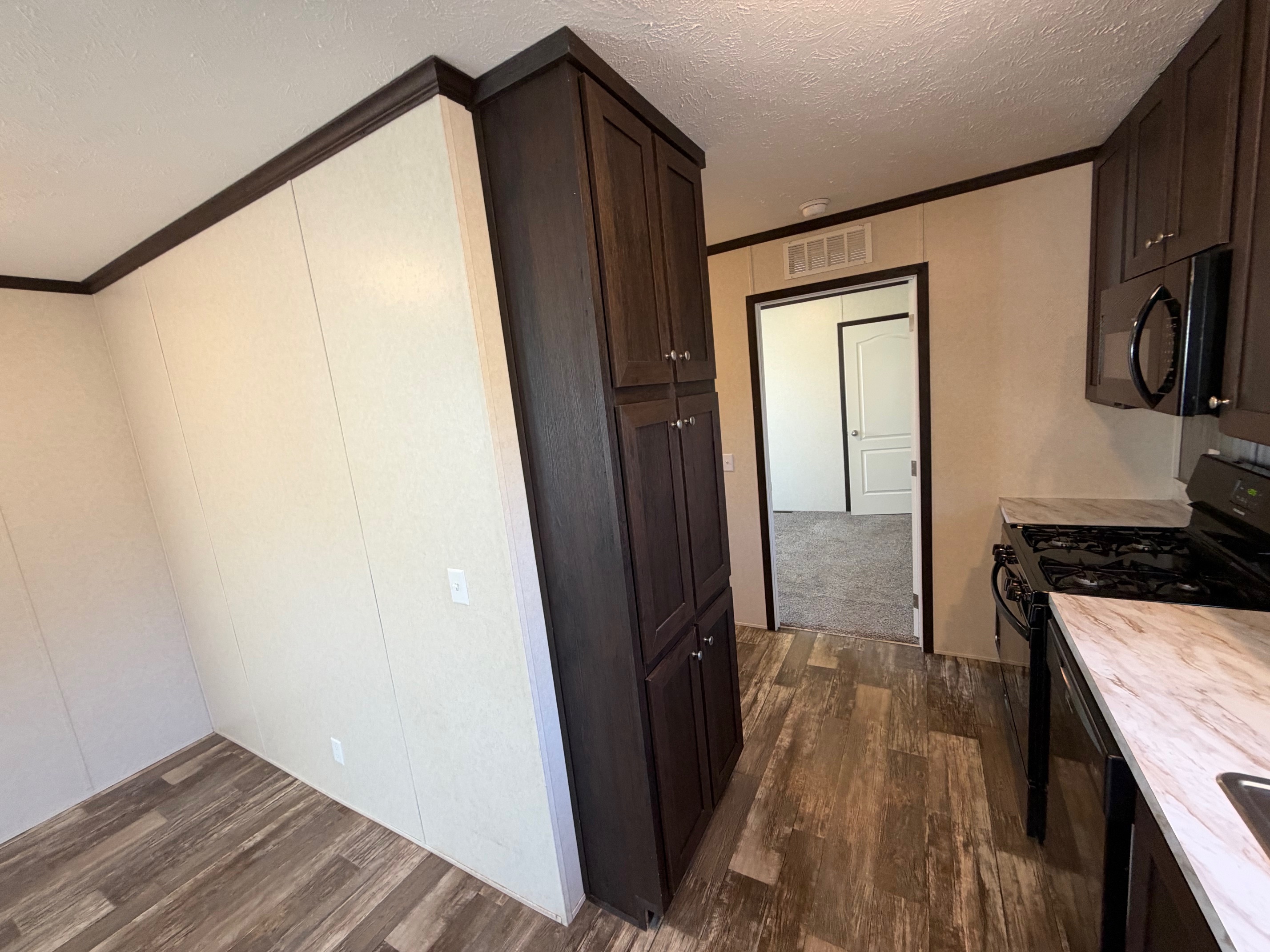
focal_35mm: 14
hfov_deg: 102.1
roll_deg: +7.3
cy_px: 476
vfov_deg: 85.7
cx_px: 635
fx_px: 514
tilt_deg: -8.2
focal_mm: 2.22
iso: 200
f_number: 2.2
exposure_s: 1/60
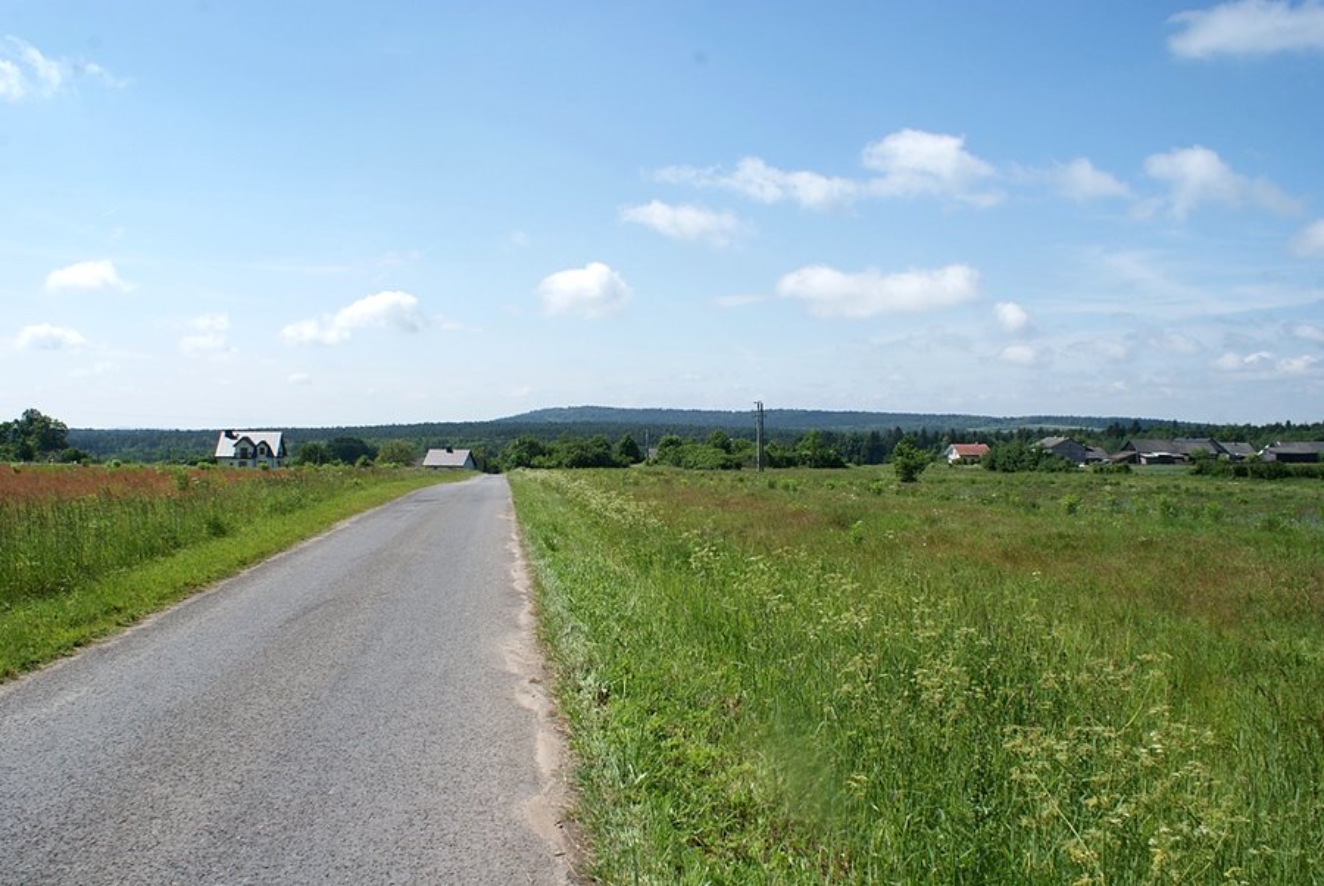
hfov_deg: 61.9
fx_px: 1104
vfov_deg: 43.7
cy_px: 443
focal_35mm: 30
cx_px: 662
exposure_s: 1/125
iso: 100
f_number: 14
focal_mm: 20
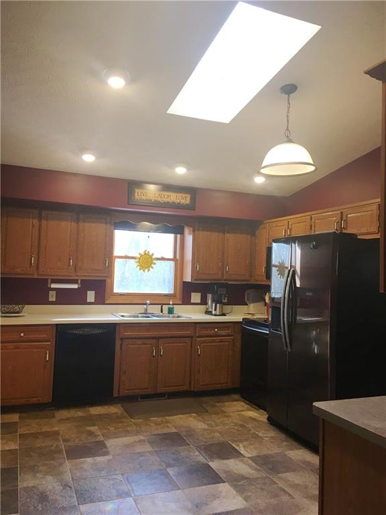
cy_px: 258
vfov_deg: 61.7
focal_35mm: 29
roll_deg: -2.5
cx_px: 193
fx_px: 431
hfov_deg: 48.2
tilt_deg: +2.8
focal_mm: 4.15
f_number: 2.2
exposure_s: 1/30
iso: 32
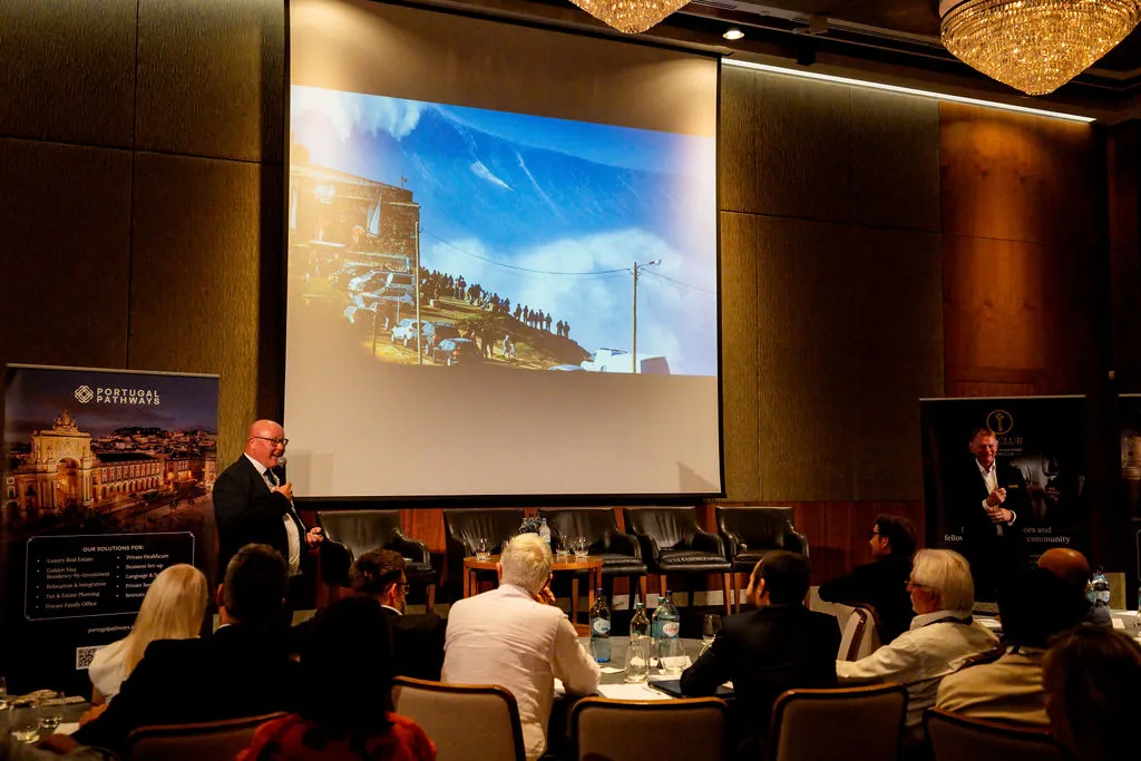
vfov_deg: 35.9
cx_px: 564
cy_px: 373
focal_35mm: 37
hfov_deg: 51.8
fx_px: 1175
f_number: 2.8
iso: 6400
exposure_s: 1/800
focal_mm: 35
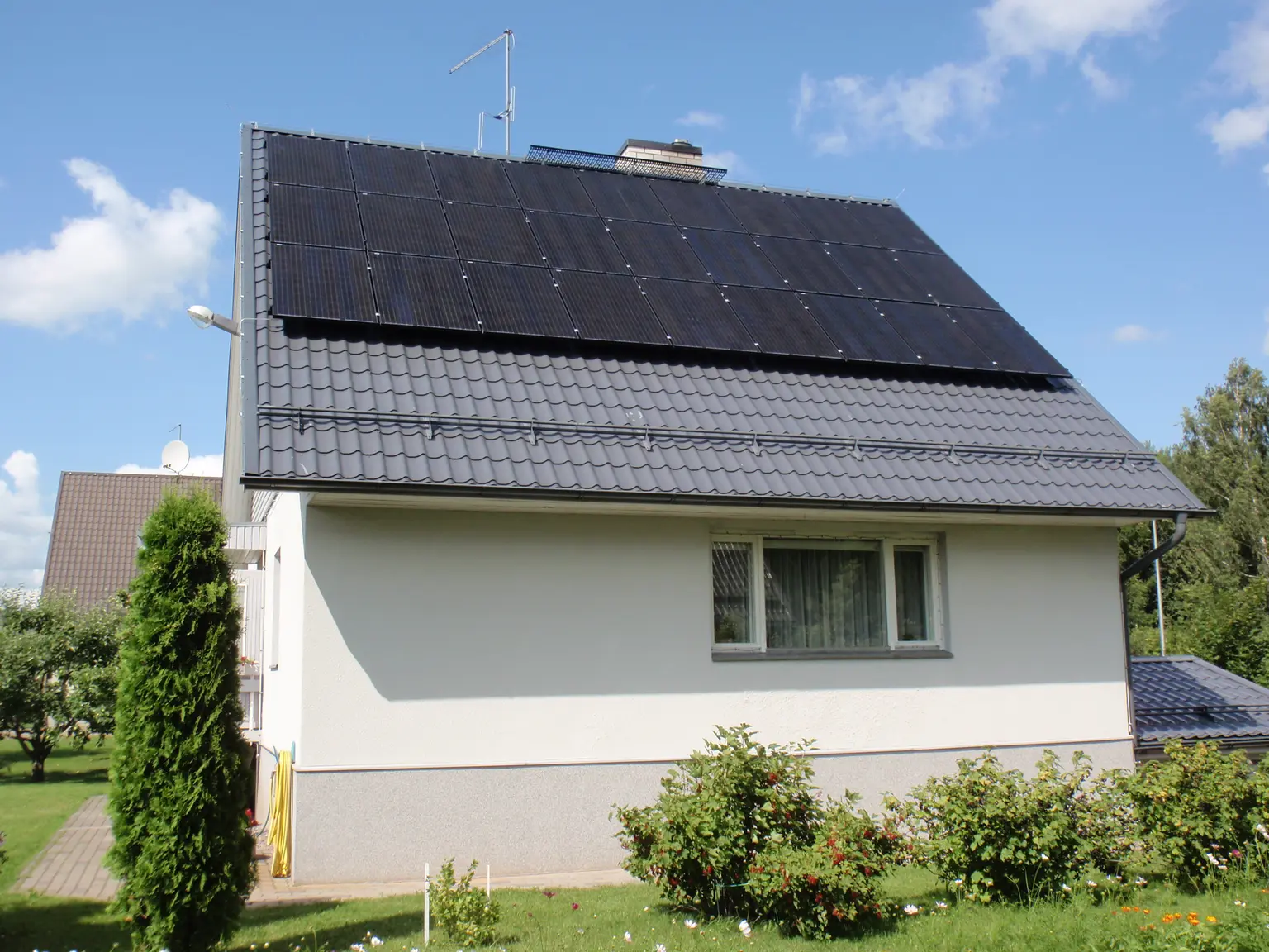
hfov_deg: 54.0
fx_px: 1246
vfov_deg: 41.8
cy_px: 476
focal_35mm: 34
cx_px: 634
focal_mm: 6.07
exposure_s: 1/100
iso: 64
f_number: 9
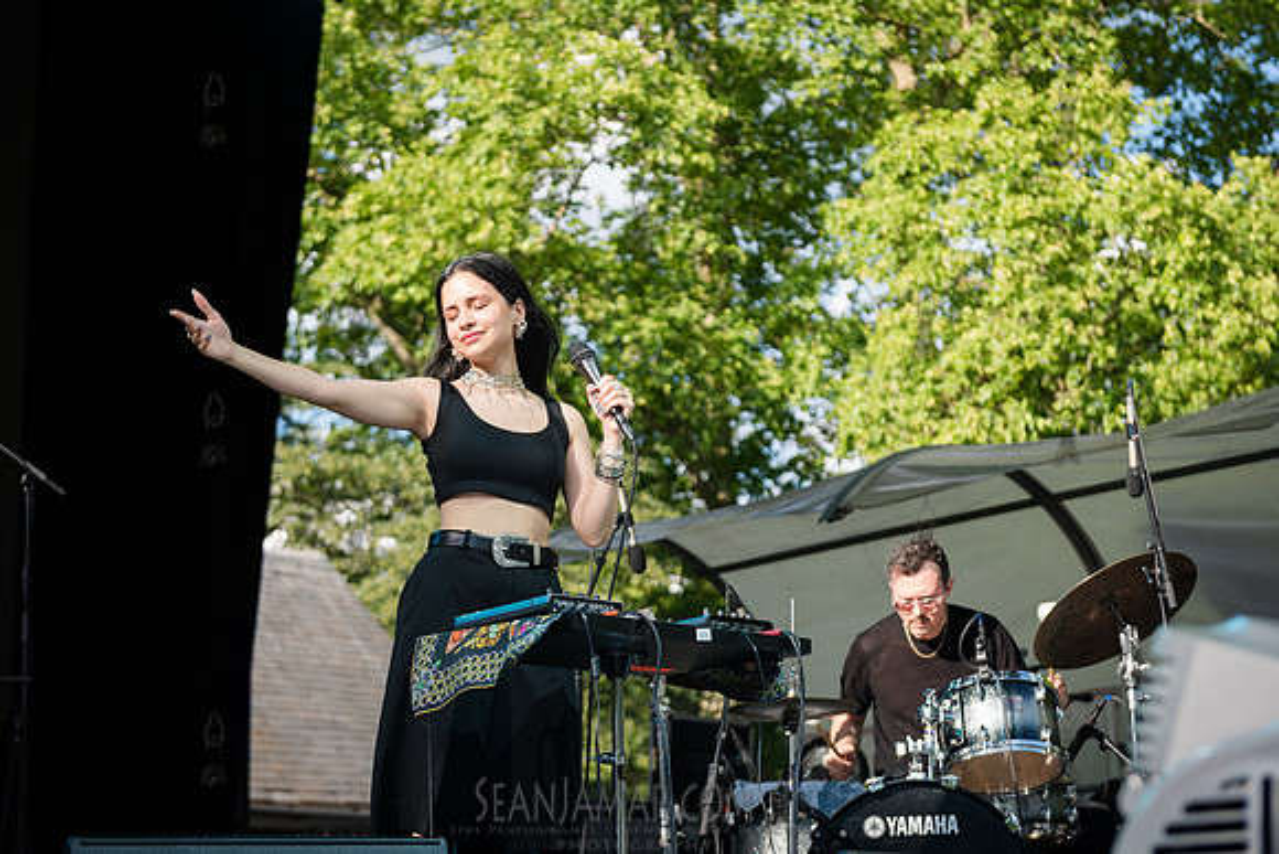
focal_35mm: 71
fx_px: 2529
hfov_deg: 28.4
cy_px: 427
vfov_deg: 19.2
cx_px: 640
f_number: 4
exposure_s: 1/1000
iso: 400
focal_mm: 70
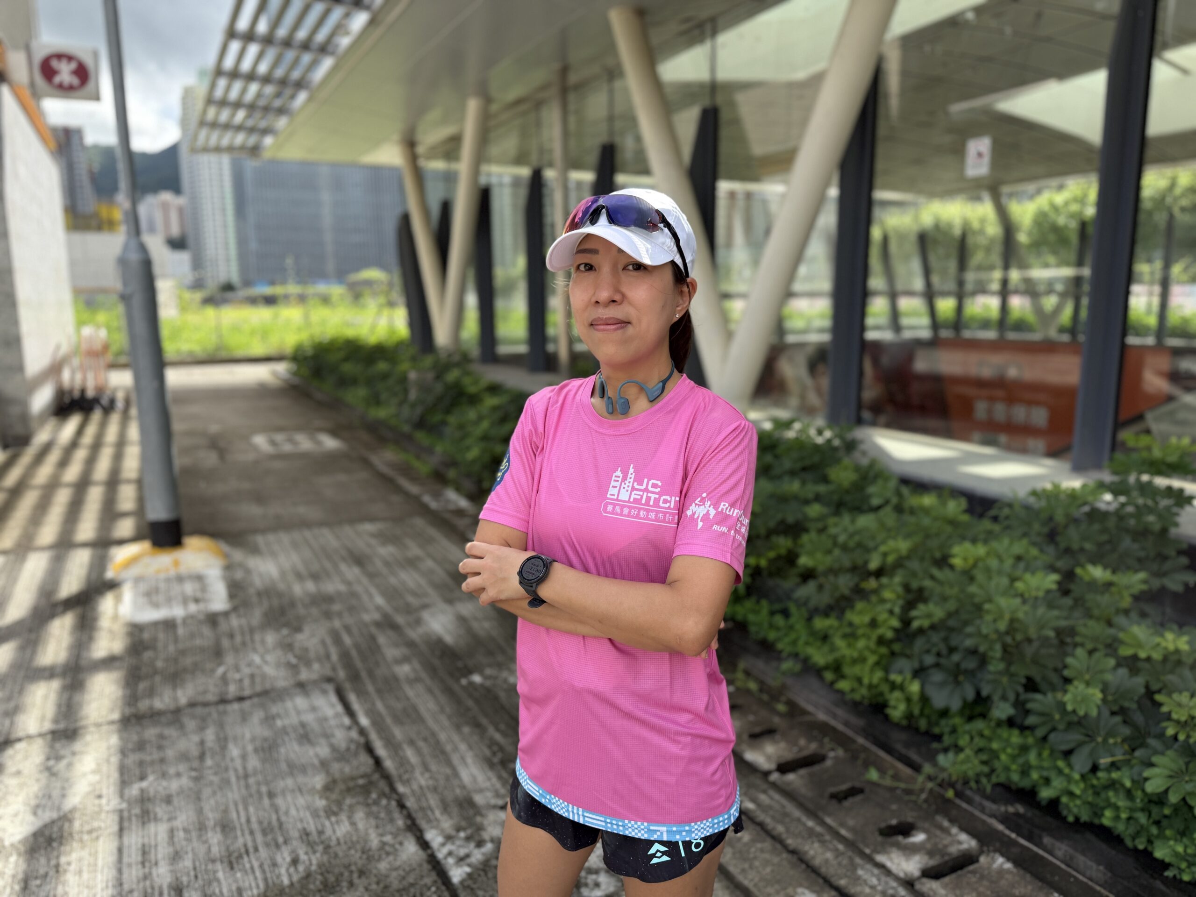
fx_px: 829
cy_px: 448
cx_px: 598
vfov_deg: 56.8
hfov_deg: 71.6
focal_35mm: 24
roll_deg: +0.1
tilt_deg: -9.2
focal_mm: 6.76
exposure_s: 1/2000
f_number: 1.78
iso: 100
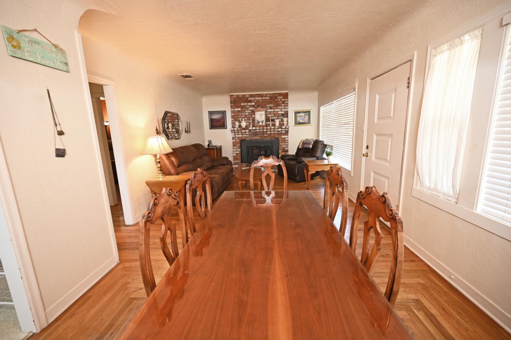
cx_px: 256
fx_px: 199
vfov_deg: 81.1
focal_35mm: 14
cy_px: 170
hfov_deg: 104.3
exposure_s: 1/60
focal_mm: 14
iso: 1000
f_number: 4
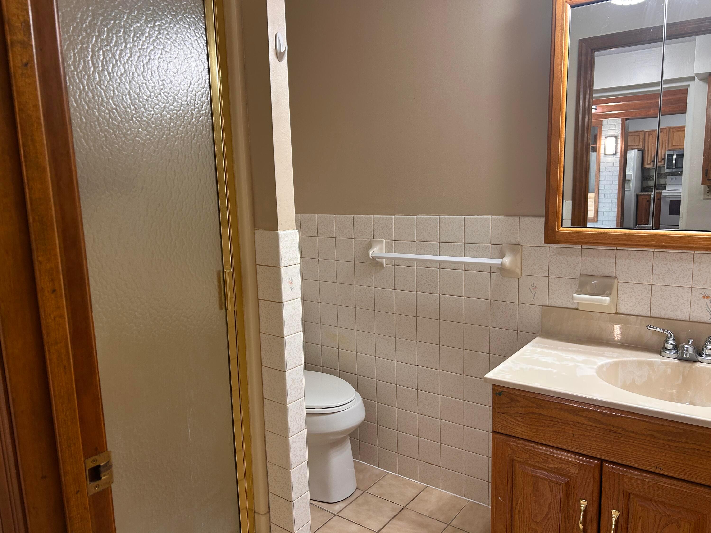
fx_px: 534
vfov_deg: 53.1
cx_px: 356
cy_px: 266
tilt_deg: -8.8
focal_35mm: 26
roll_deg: +2.3
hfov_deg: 67.3
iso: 80
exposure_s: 1/60
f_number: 1.5
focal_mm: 5.7
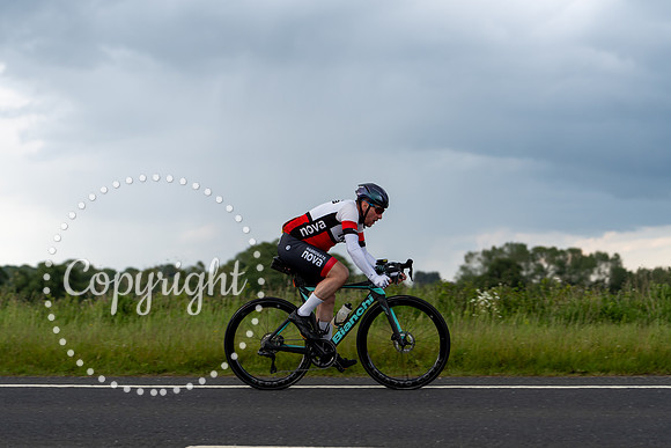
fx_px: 1678
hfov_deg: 22.6
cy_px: 224
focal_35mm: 90
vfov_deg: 15.2
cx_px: 336
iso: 250
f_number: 3.2
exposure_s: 1/500
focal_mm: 90
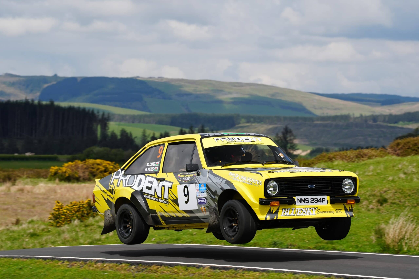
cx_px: 210
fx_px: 2328
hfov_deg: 10.3
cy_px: 140
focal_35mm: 200
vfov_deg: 6.9
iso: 1000
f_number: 11
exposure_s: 1/800
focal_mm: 200
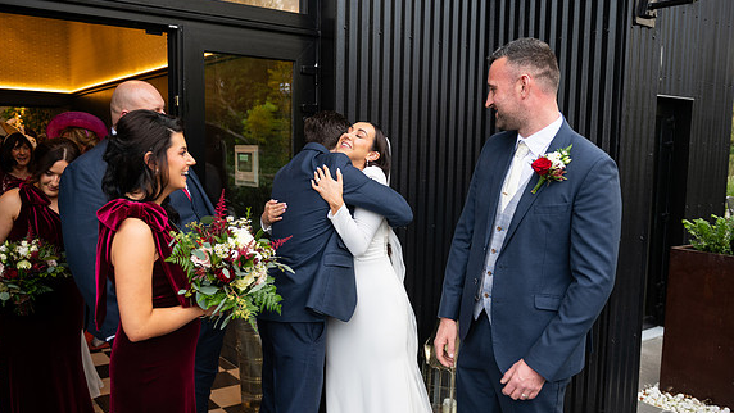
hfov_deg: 58.0
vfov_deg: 34.6
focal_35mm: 34
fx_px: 662
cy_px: 225
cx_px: 367
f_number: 3.5
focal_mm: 32
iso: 320
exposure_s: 1/160
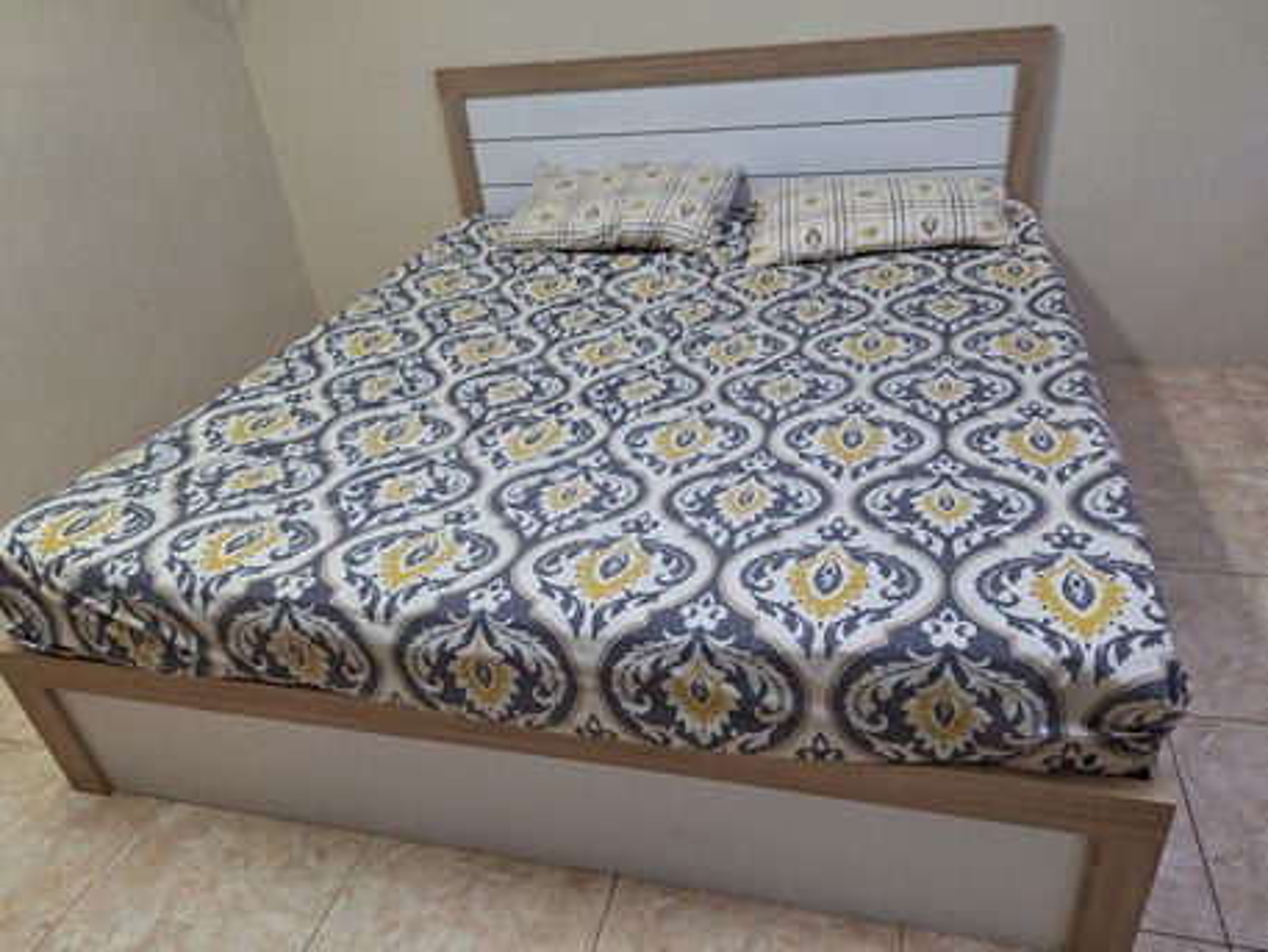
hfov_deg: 73.9
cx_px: 634
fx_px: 843
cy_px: 476
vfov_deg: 58.9
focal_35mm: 23
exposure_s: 1/40
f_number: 1.8
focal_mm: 5.54
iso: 125
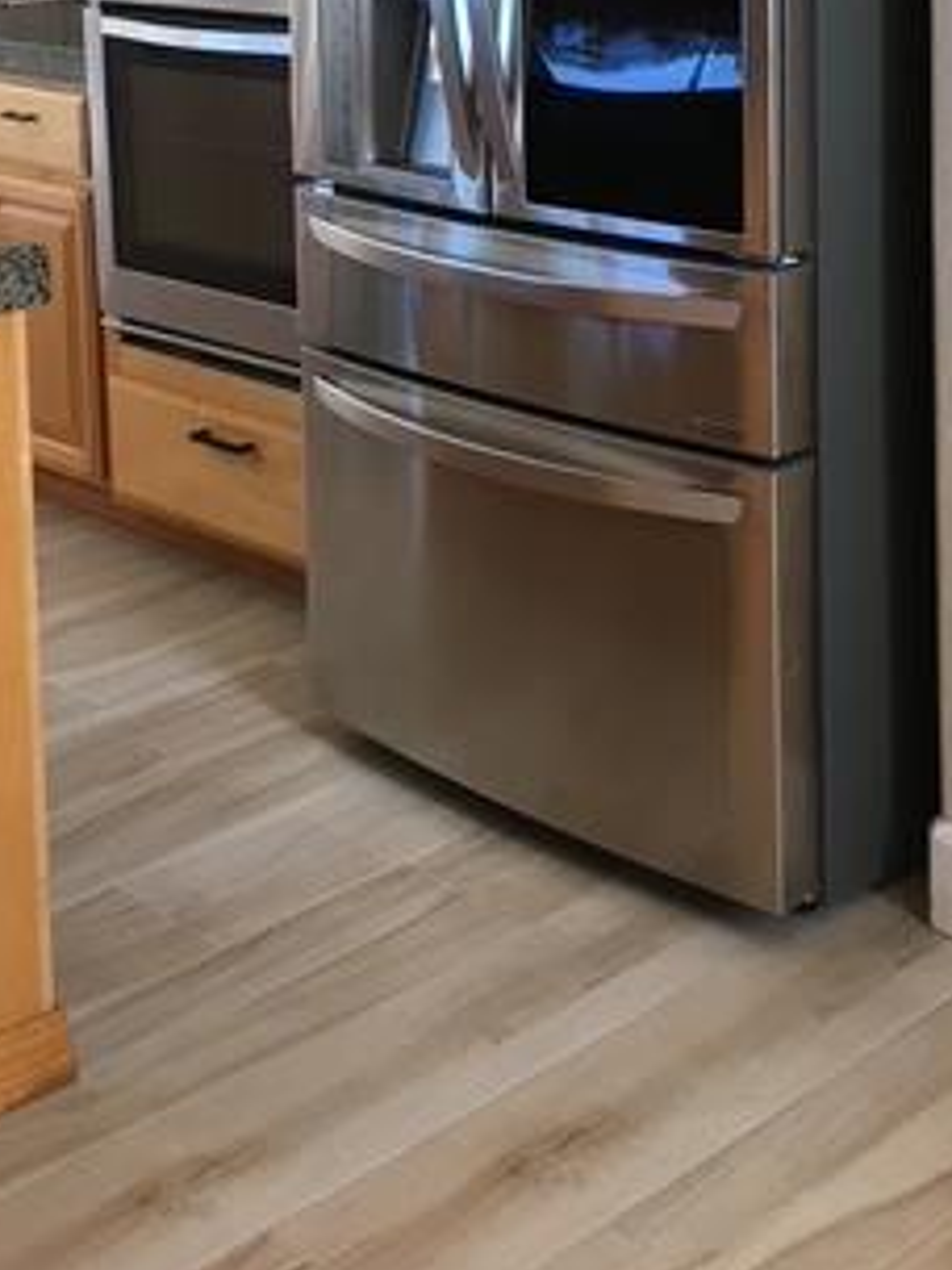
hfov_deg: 24.0
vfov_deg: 29.4
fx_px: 2237
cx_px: 468
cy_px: -25
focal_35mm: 61
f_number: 2.2
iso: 32
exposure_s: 1/30
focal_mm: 4.15
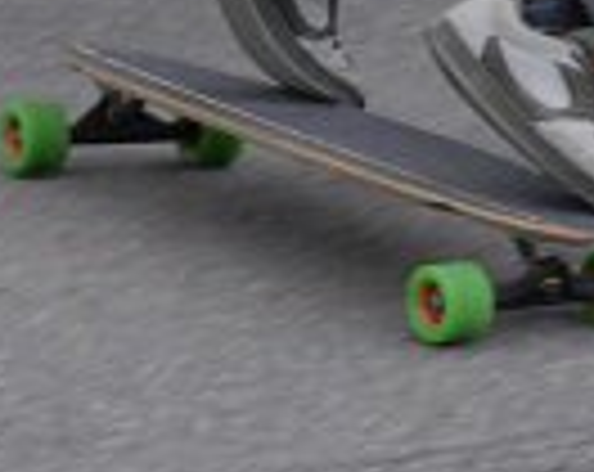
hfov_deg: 5.6
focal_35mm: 344
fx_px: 6034
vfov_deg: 4.5
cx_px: 1001
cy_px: -4
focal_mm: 52
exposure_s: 1/160
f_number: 5
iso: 800
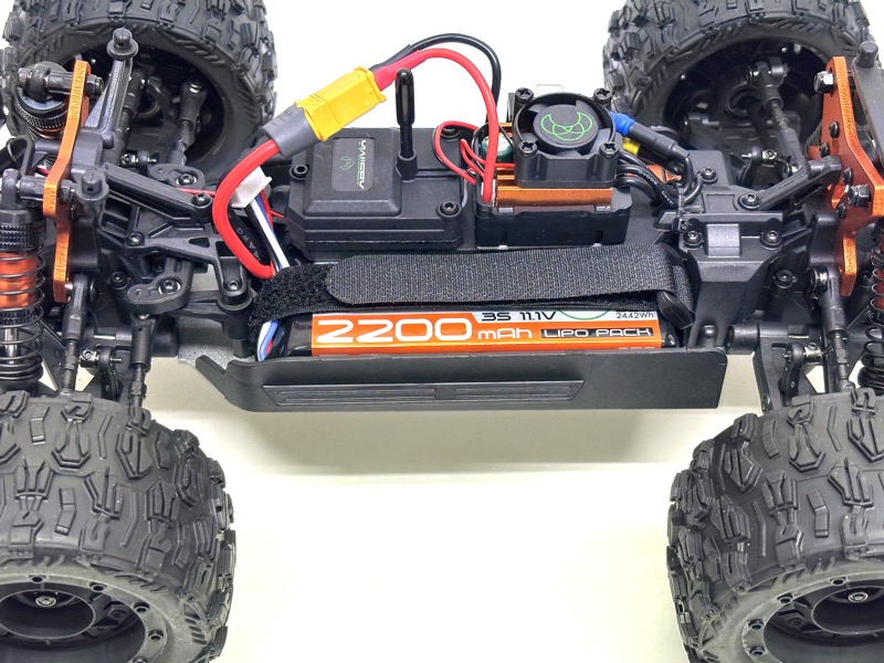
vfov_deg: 28.0
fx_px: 1328
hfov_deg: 36.8
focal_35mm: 52
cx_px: 442
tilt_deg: -49.8
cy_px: 332
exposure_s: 1/50
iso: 50
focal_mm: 5.96
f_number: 1.6
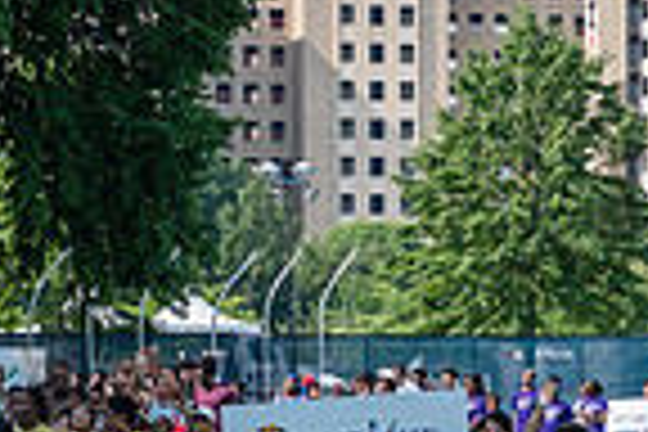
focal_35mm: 237
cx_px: 616
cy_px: 594
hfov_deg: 8.6
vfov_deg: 5.8
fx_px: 4266
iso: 100
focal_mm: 56
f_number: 5
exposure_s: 1/320
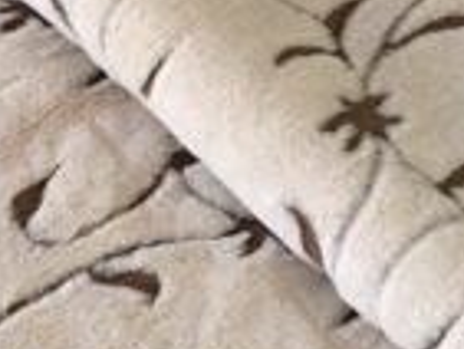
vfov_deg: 12.1
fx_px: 1650
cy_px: 188
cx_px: 135
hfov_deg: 16.0
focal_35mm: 123
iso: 125
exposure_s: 1/33
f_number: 2.2
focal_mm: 4.15
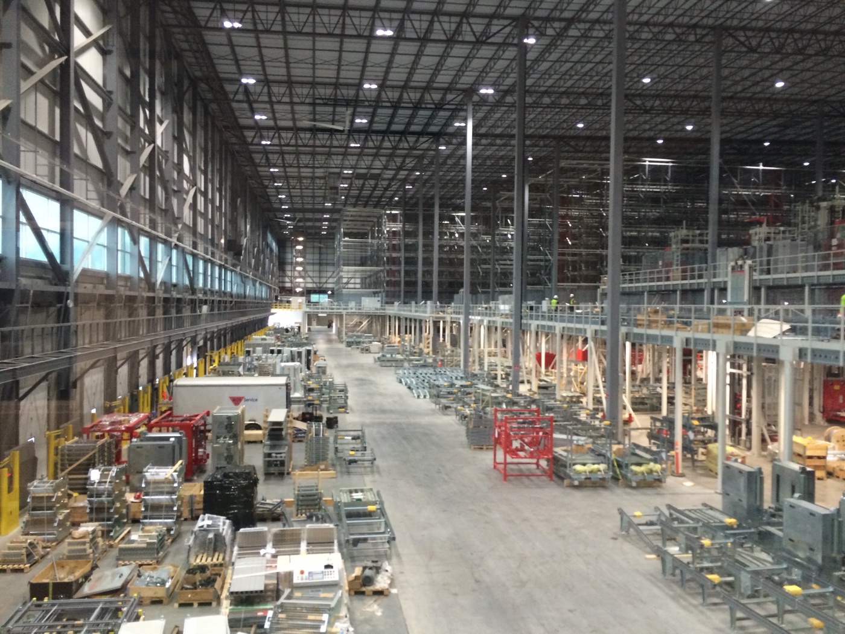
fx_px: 708
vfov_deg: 48.2
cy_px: 317
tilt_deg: -1.6
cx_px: 422
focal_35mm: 29
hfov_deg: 61.7
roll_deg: +1.7
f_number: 2.2
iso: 200
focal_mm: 4.15
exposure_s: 1/30
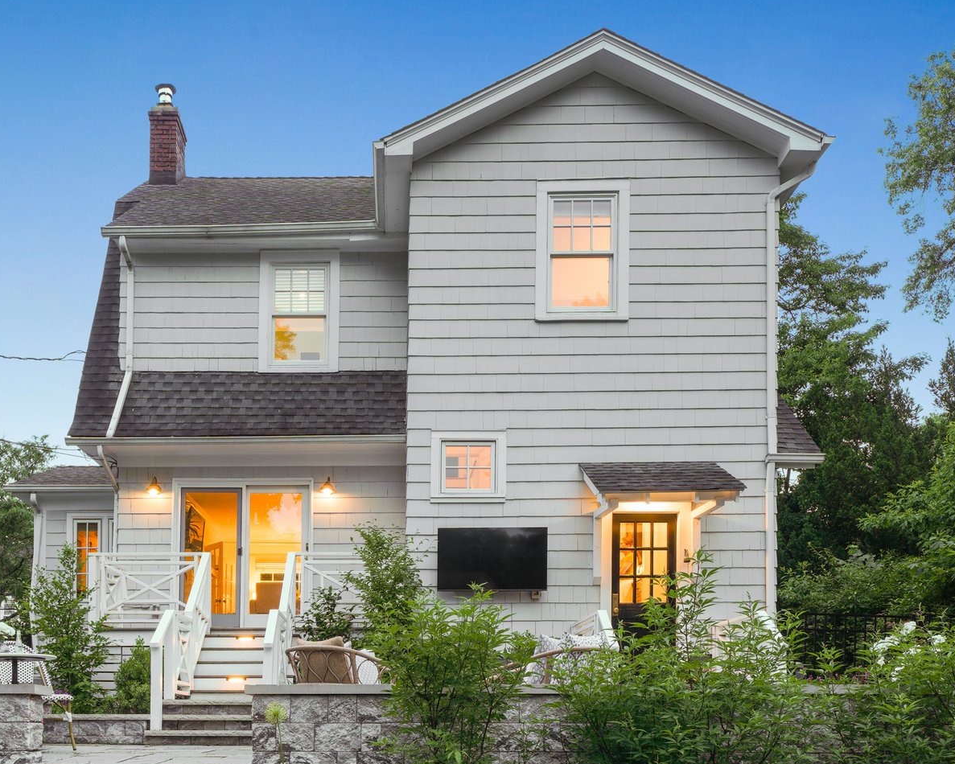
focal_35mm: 34
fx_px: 961
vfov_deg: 42.6
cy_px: 527
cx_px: 356
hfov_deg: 52.3
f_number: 9
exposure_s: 1.6
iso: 100
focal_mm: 21
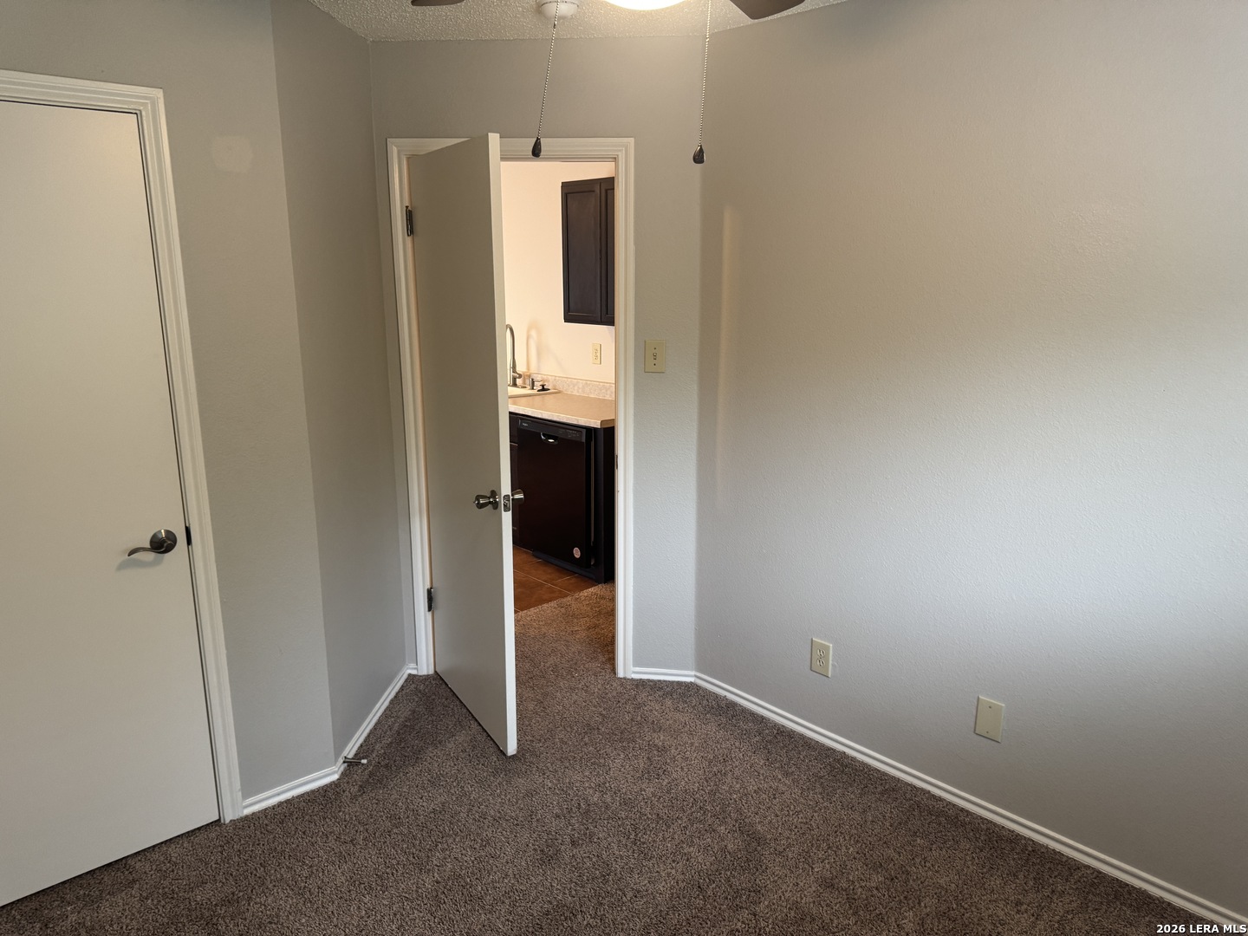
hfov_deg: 71.6
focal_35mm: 24
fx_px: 865
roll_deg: +0.2
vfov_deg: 56.8
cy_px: 468
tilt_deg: -12.2
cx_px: 624
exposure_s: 1/60
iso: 250
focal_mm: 6.76
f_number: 1.78
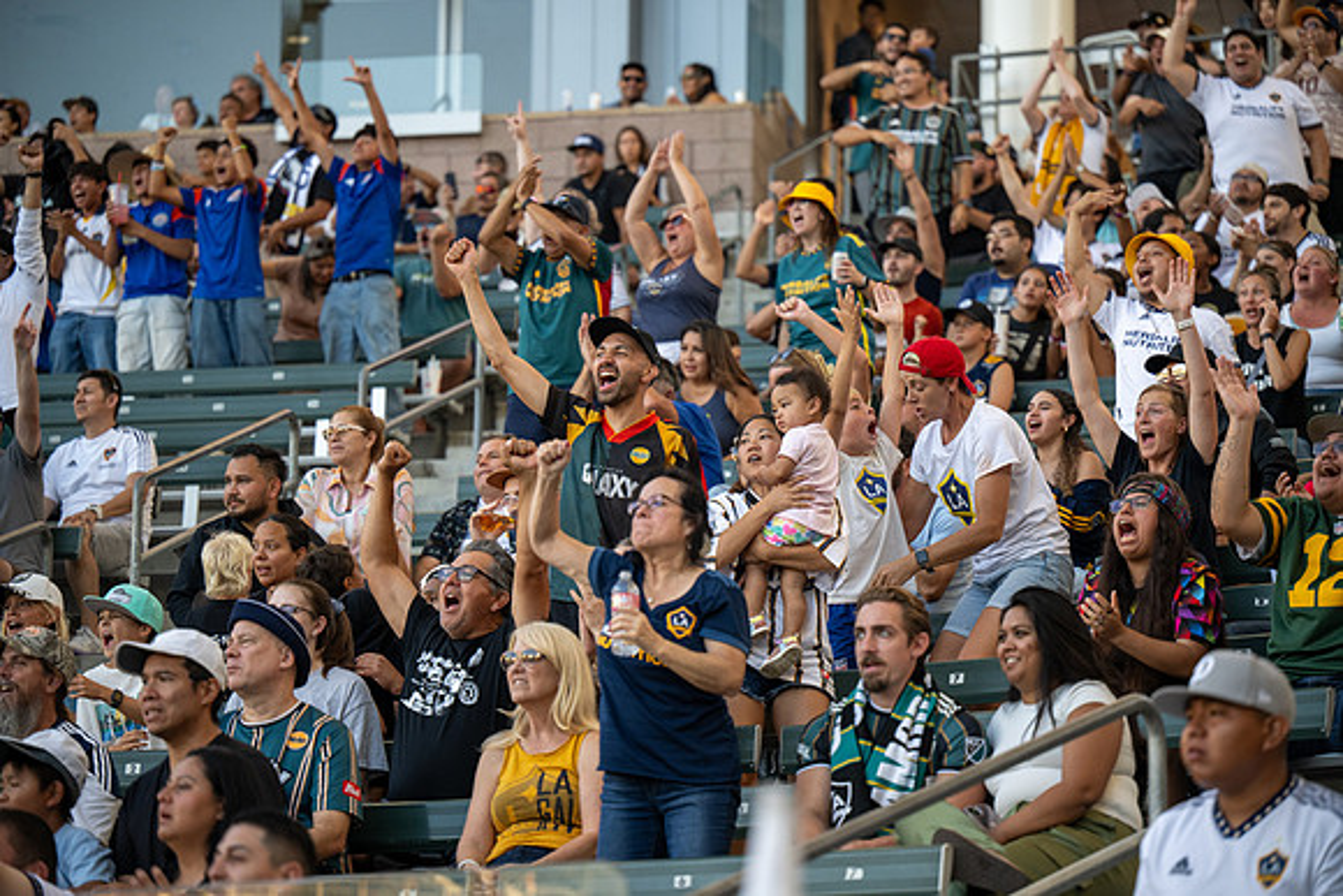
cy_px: 448
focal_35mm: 115
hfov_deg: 17.8
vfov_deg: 11.9
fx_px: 4291
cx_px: 672
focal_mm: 115
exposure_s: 1/1000
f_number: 2.8
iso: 900
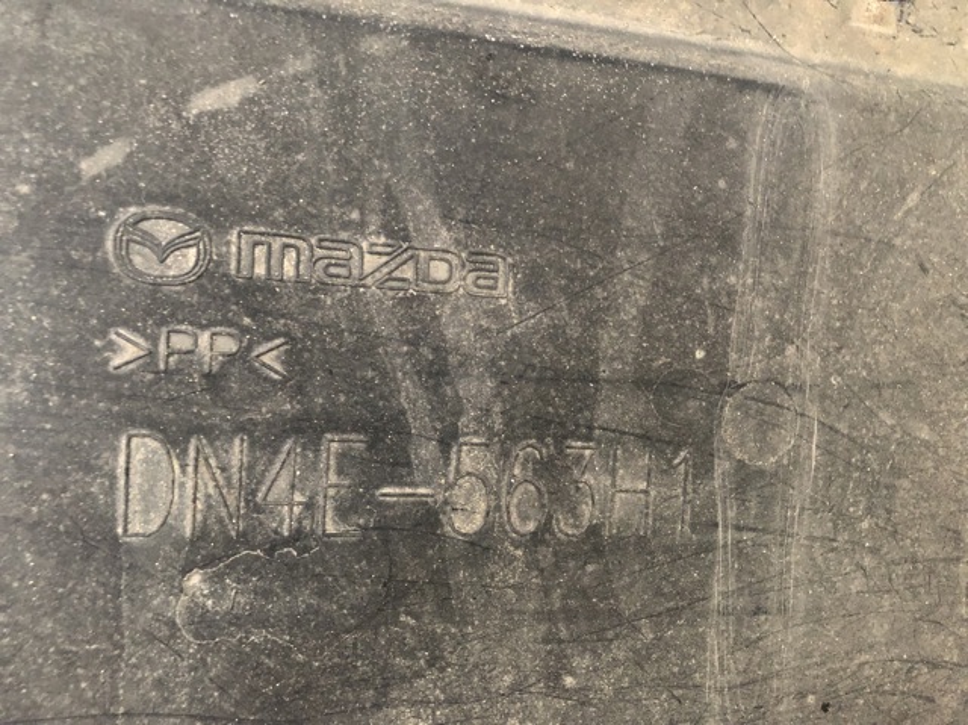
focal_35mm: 28
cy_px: 362
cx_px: 484
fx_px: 782
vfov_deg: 49.7
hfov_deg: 63.5
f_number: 1.8
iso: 100
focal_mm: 3.99
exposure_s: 1/6
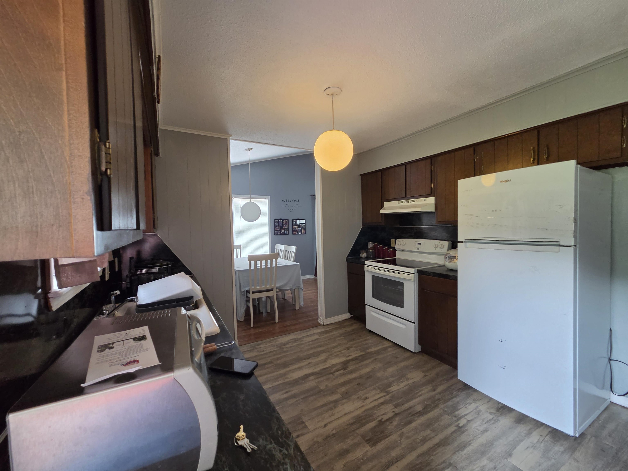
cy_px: 236
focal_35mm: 13
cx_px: 314
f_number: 2.2
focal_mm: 2.2
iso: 400
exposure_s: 1/60
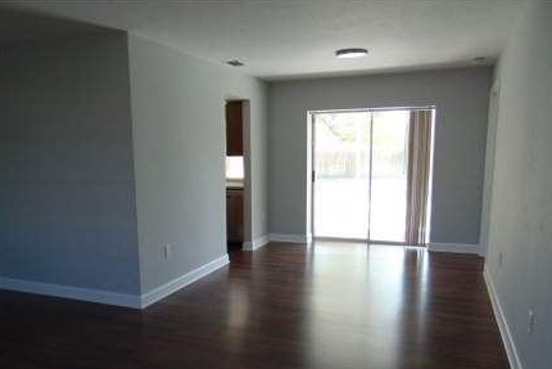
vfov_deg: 44.7
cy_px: 226
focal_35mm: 29
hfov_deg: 63.5
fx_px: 445
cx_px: 250
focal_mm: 4.5
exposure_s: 1/80
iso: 80
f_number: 3
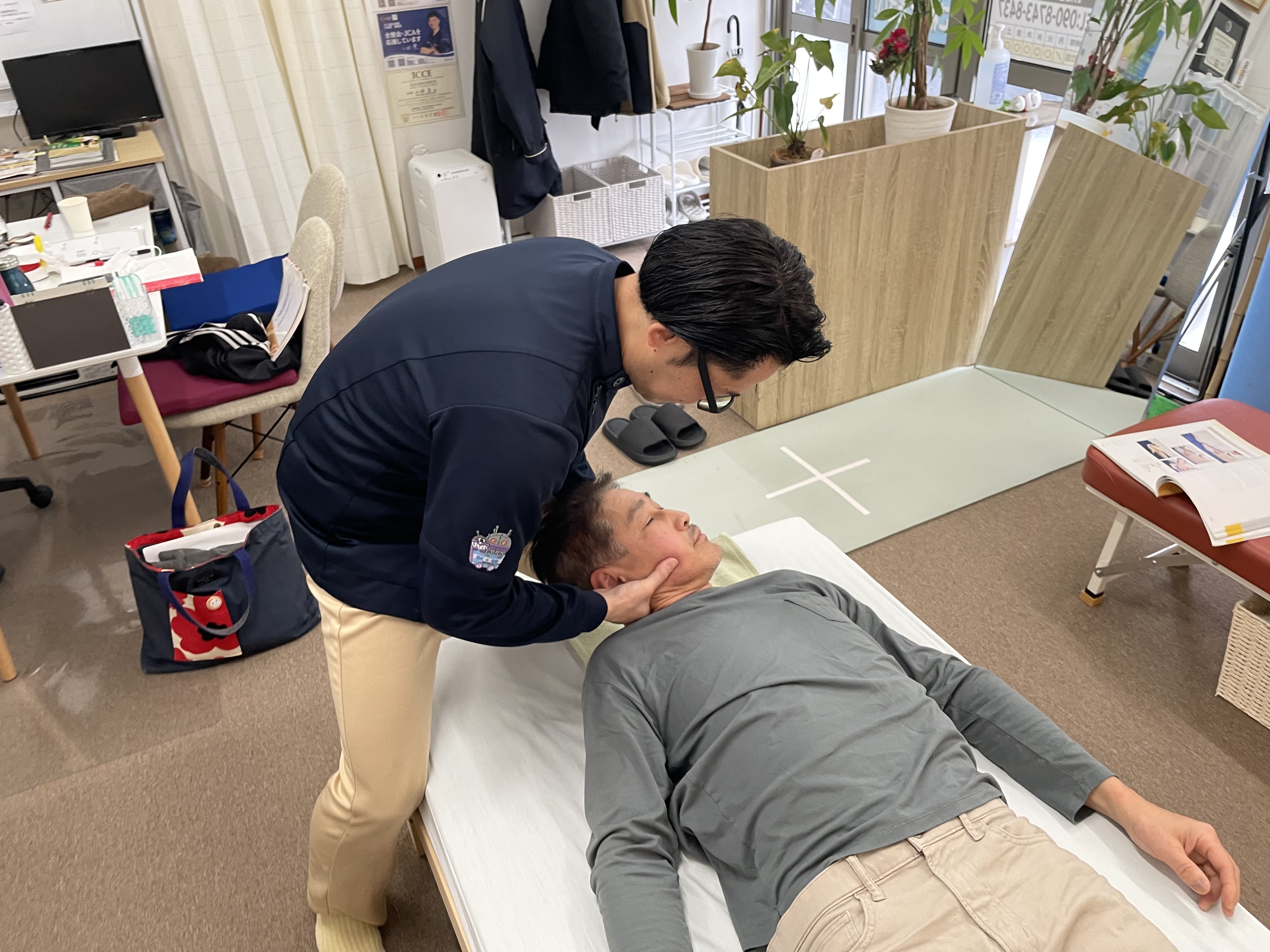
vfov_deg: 53.1
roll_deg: +3.8
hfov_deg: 67.3
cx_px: 635
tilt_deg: -32.0
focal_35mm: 26
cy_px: 476
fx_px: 954
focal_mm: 4.2
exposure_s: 1/52
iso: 100
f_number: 1.6
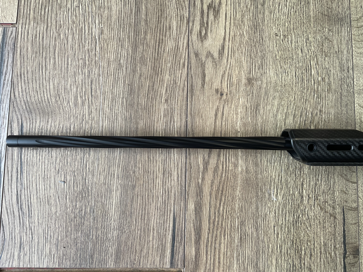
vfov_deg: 53.1
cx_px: 182
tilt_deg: -83.4
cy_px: 136
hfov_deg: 67.3
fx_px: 273
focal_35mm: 26
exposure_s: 1/121
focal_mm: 4.2
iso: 80
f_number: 1.6
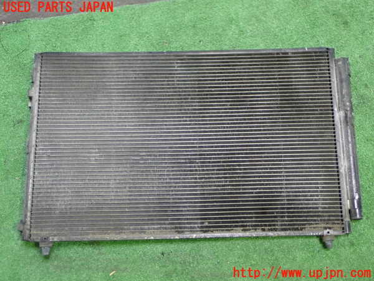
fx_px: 540
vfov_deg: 29.1
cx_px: 187
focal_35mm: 50
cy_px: 140
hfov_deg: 38.2
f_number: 3.2
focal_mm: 9.01
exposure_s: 1/25
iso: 800
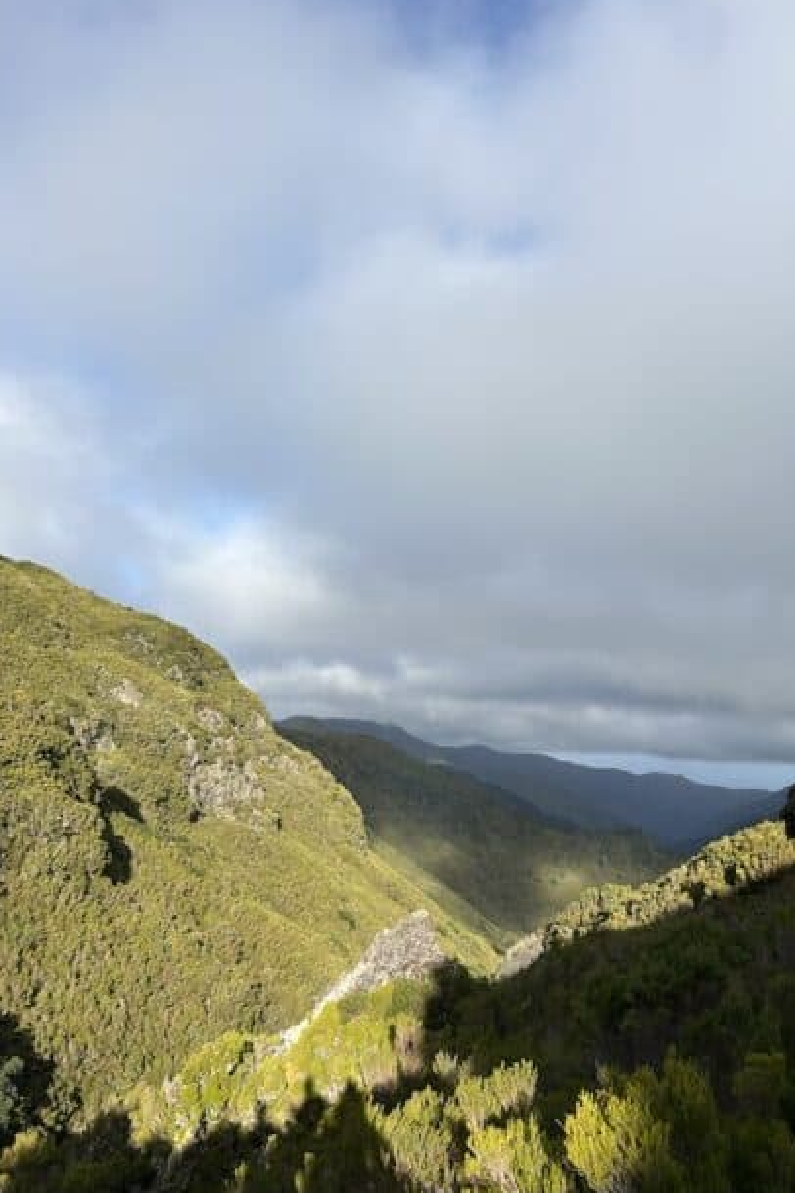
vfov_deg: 65.5
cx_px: 447
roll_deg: -1.6
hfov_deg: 46.3
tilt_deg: +6.1
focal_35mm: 28
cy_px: 607
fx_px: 927
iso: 50
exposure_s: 1/3704
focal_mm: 5.7
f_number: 1.5
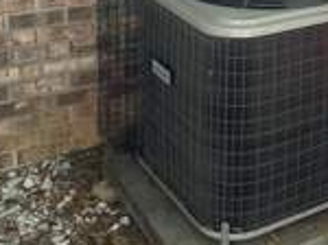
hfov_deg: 23.3
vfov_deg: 17.6
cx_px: 387
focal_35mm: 77
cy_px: -91
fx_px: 728
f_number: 1.78
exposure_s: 1/150
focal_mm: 6.86
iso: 64
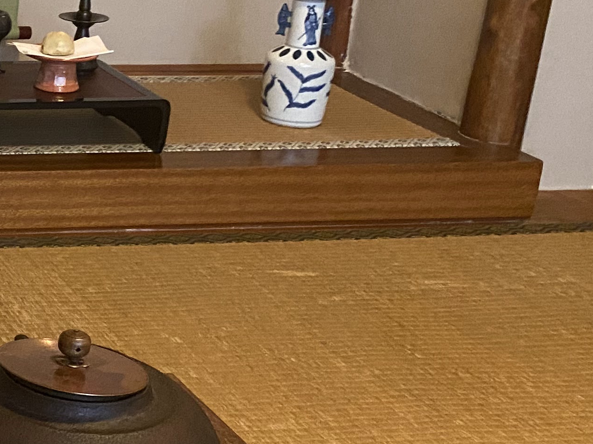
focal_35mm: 83
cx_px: -257
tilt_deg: -16.9
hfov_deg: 20.6
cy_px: 129
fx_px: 1422
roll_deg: -3.0
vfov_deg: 17.7
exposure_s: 1/40
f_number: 1.8
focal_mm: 4.25
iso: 400
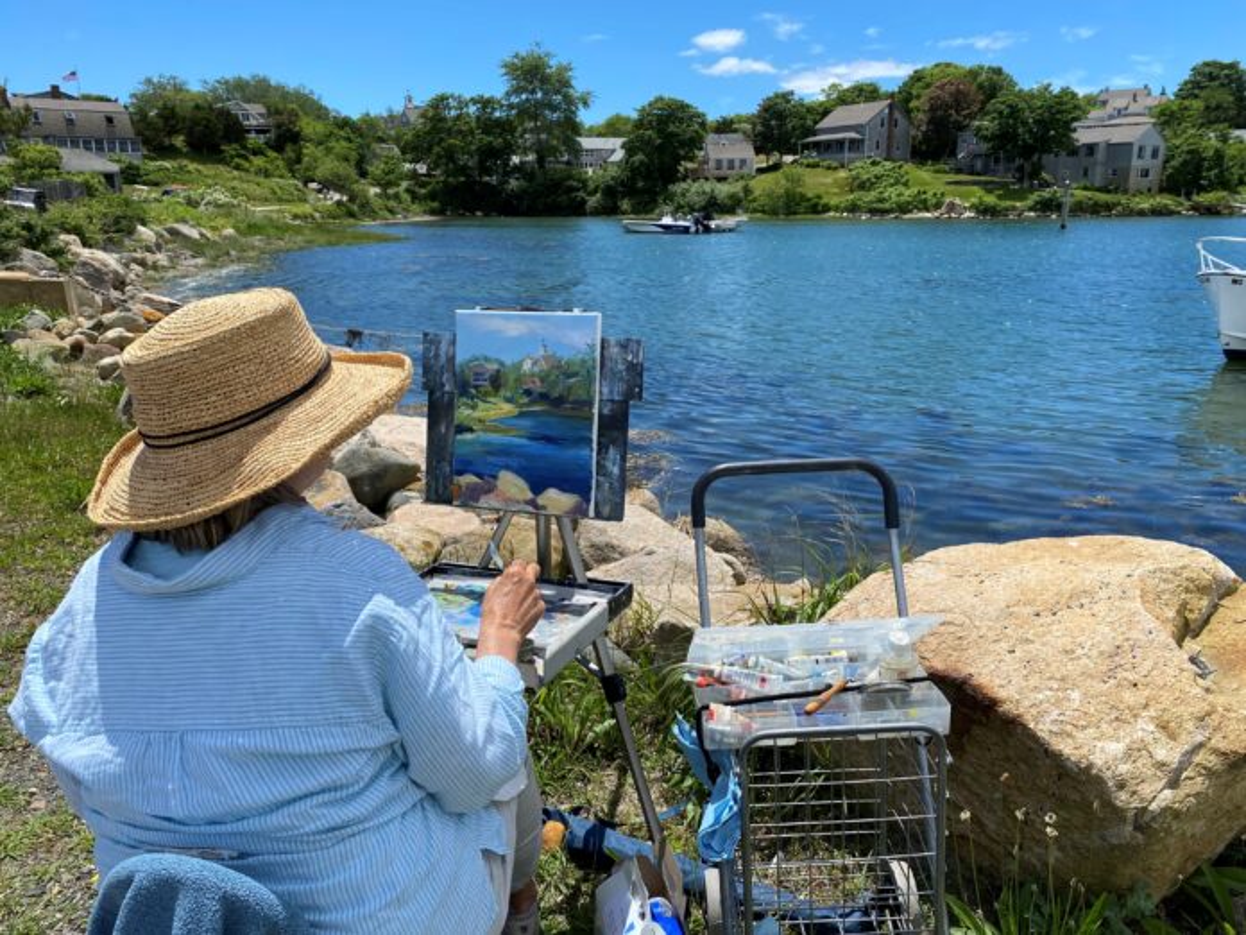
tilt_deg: -15.7
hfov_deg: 67.3
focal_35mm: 26
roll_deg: +1.2
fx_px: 936
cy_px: 468
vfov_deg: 53.1
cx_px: 623
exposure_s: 1/3846
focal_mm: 4.25
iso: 32
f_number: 1.8
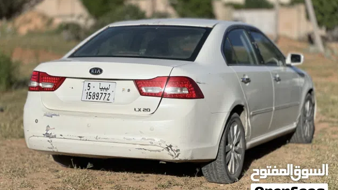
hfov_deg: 25.0
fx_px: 762
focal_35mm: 85
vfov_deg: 14.2
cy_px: 87
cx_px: 170
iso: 32
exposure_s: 1/1393
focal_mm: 9
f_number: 2.8
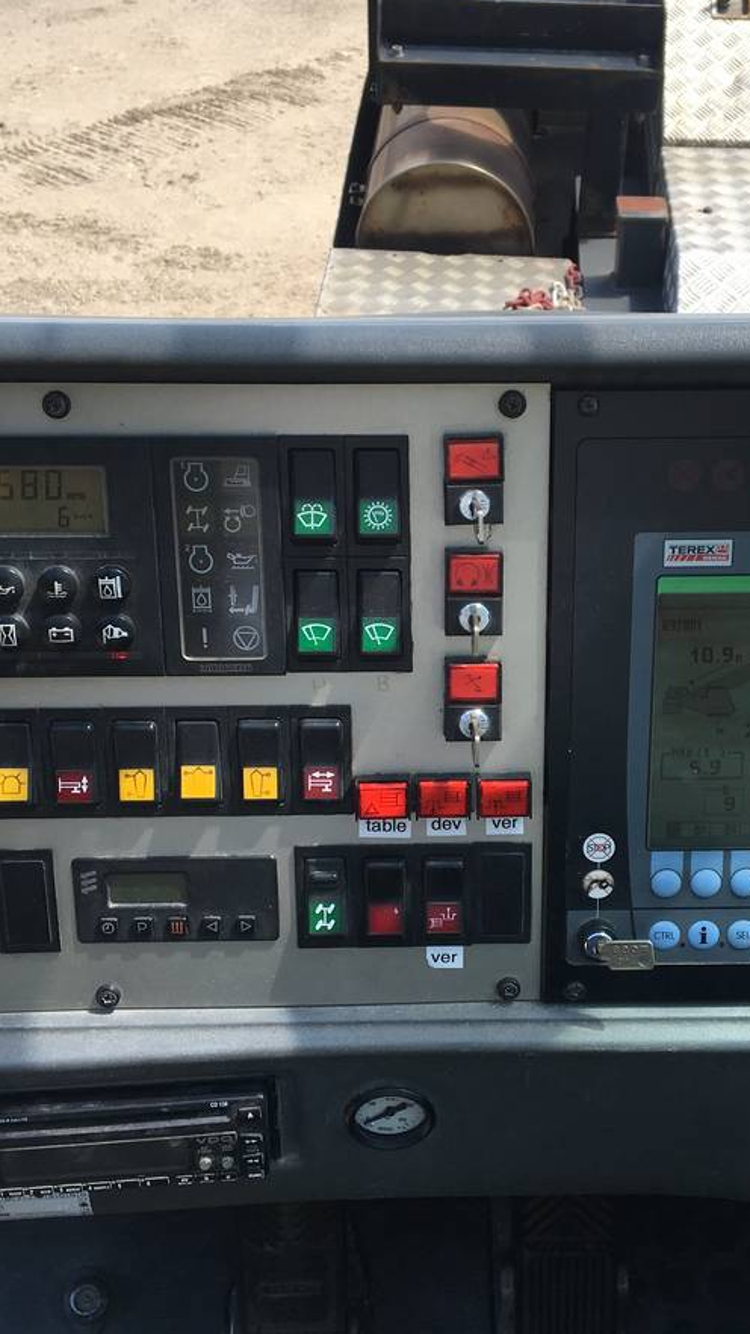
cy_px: 669
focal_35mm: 43
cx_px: 469
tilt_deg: -38.3
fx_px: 1521
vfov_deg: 47.4
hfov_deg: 27.6
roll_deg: -1.8
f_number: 2.2
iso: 25
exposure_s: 1/411
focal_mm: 4.15
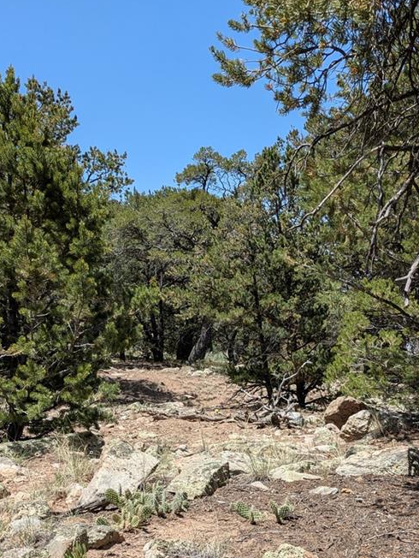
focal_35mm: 46
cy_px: 413
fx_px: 741
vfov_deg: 40.2
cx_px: 236
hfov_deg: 31.5
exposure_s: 1/2028
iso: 43
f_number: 1.89
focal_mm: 5.43
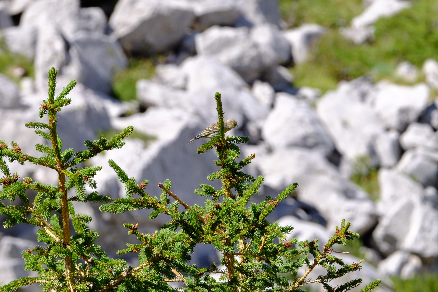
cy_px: 146
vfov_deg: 3.1
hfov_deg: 4.6
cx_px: 219
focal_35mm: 450
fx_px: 5475
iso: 800
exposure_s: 1/400
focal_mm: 300
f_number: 13
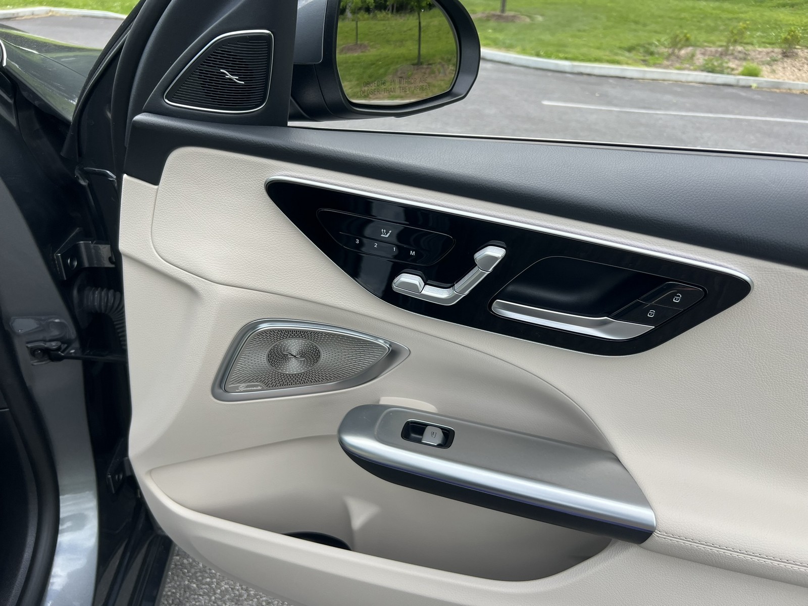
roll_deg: -5.0
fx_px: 607
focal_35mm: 26
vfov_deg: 53.1
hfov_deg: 67.3
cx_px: 404
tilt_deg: -23.0
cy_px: 303
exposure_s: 1/887
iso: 50
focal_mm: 5.7
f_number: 1.5
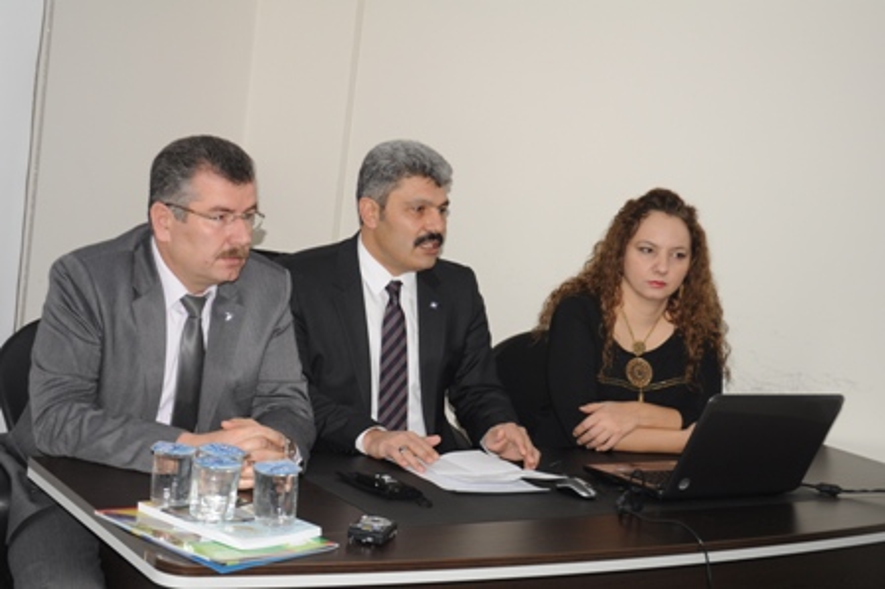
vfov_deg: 23.7
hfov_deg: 35.1
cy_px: 294
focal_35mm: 57
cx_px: 442
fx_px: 1400
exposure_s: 1/60
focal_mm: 38
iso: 200
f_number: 5
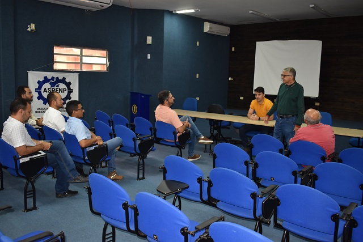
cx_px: 182
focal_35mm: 33
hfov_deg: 57.2
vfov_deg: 40.0
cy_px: 121
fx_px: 333
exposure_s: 1/60
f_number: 3.8
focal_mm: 22
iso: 800
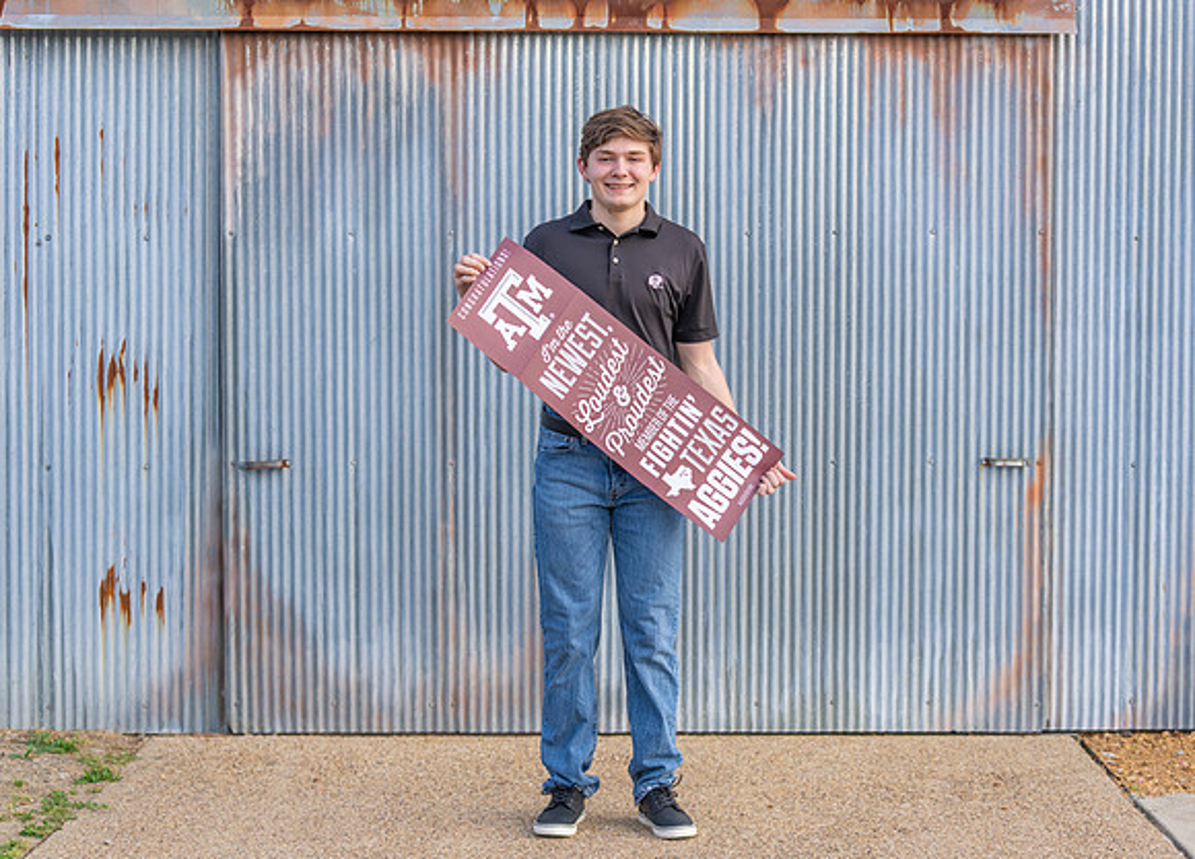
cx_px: 657
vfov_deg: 18.8
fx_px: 2594
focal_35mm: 76
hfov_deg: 25.9
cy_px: 429
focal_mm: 70
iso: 160
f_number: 3.2
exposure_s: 1/320
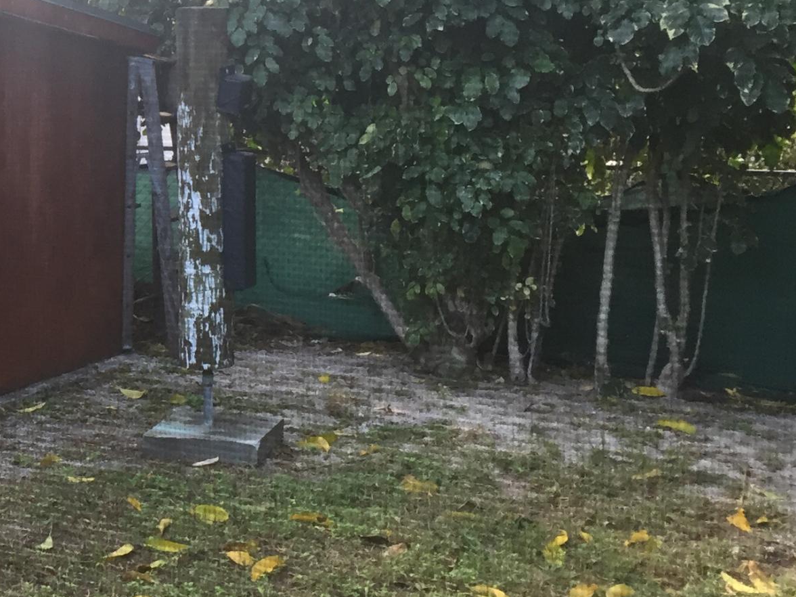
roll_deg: -1.6
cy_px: 152
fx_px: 1702
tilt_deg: -2.9
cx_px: -81
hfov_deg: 24.5
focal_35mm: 74
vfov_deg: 19.8
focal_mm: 4.15
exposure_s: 1/30
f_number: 2.2
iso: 32
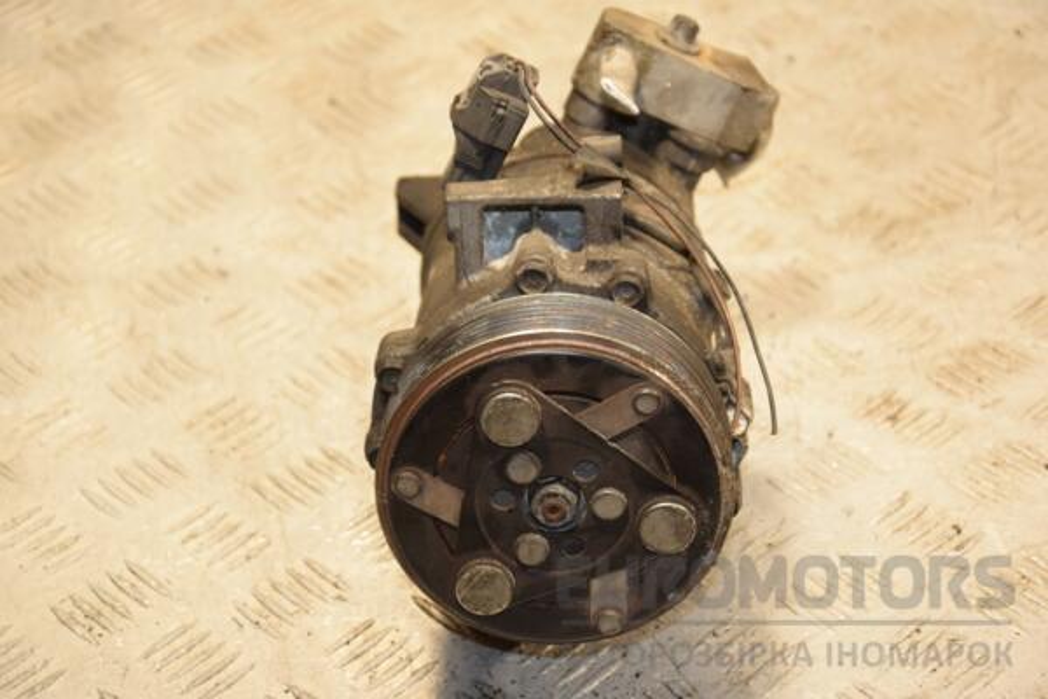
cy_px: 350
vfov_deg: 14.7
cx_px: 524
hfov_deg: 21.9
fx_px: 2707
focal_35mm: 93
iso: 800
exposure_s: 1/160
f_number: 5.3
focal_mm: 62
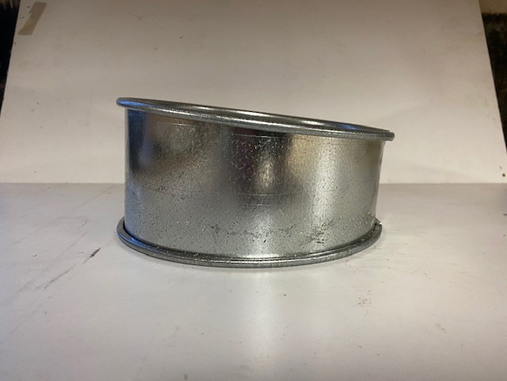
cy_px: 190
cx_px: 254
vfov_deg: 53.1
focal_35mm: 26
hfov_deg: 67.3
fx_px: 381
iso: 250
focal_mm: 4.25
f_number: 1.8
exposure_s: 1/50
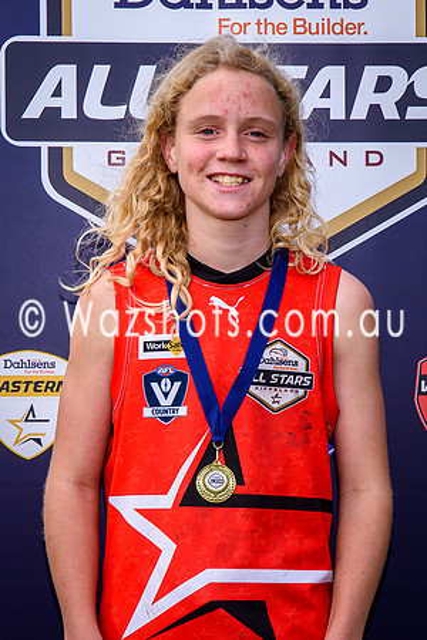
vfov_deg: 12.8
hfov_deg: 8.6
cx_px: 222
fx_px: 2845
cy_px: 376
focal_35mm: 160
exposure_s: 1/160
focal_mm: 52
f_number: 5.6
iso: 100
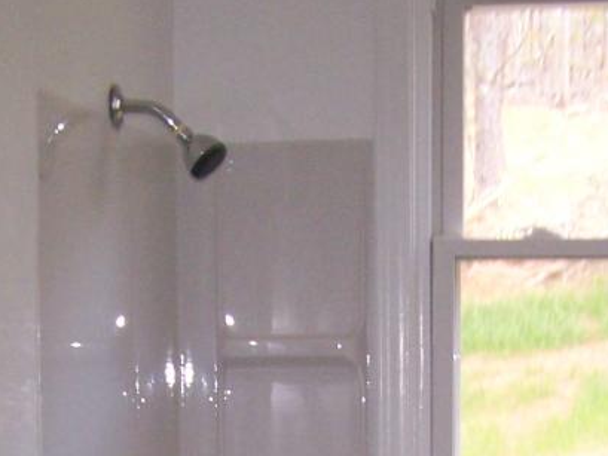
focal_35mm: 119
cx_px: 330
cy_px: 682
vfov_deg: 11.9
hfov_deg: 16.5
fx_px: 2091
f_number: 2.8
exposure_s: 1/60
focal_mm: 6.3
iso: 160
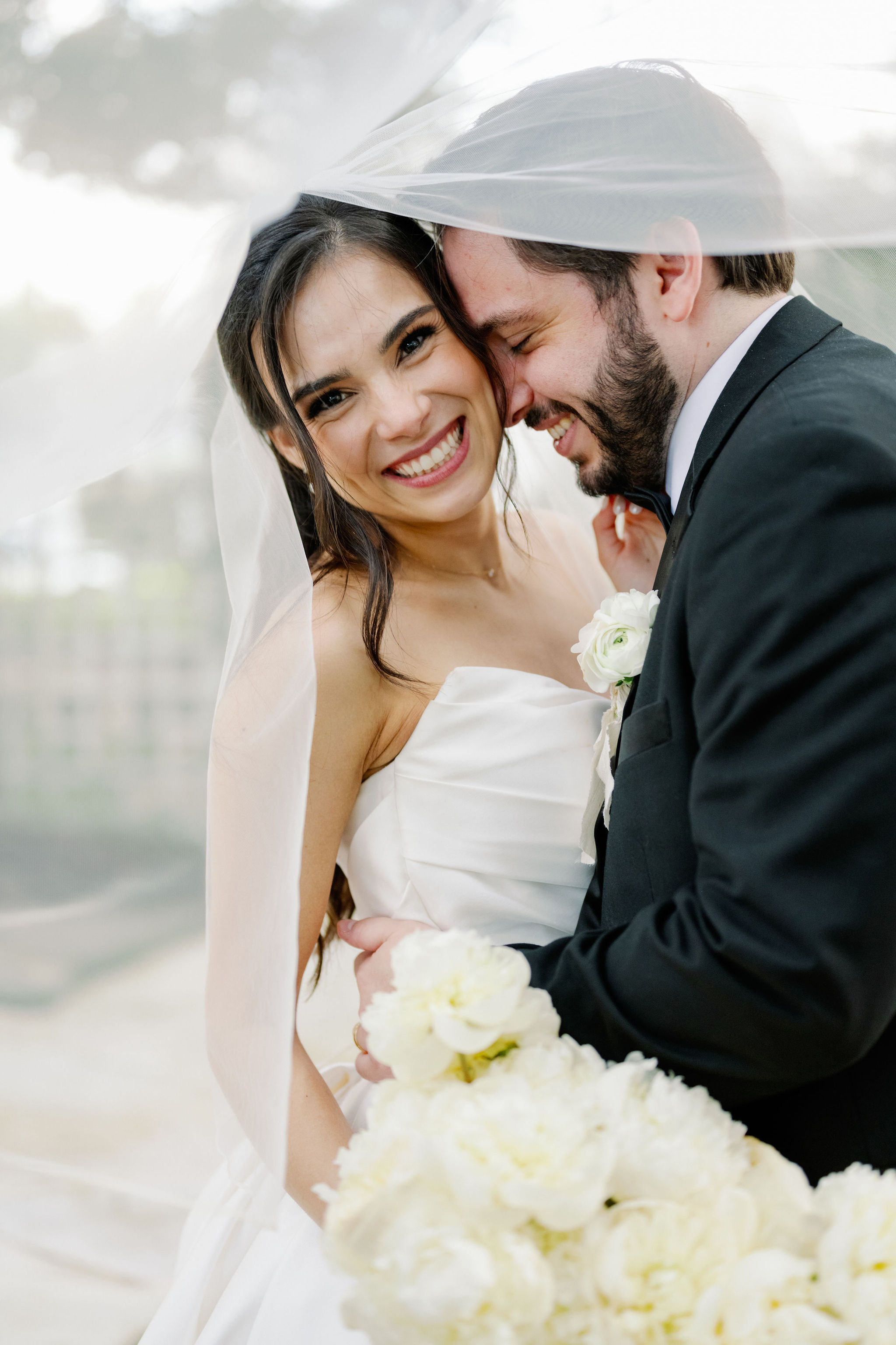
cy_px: 672
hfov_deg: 27.0
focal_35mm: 50
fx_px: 1867
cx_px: 448
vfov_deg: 39.6
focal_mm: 50
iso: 640
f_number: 2
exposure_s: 1/200
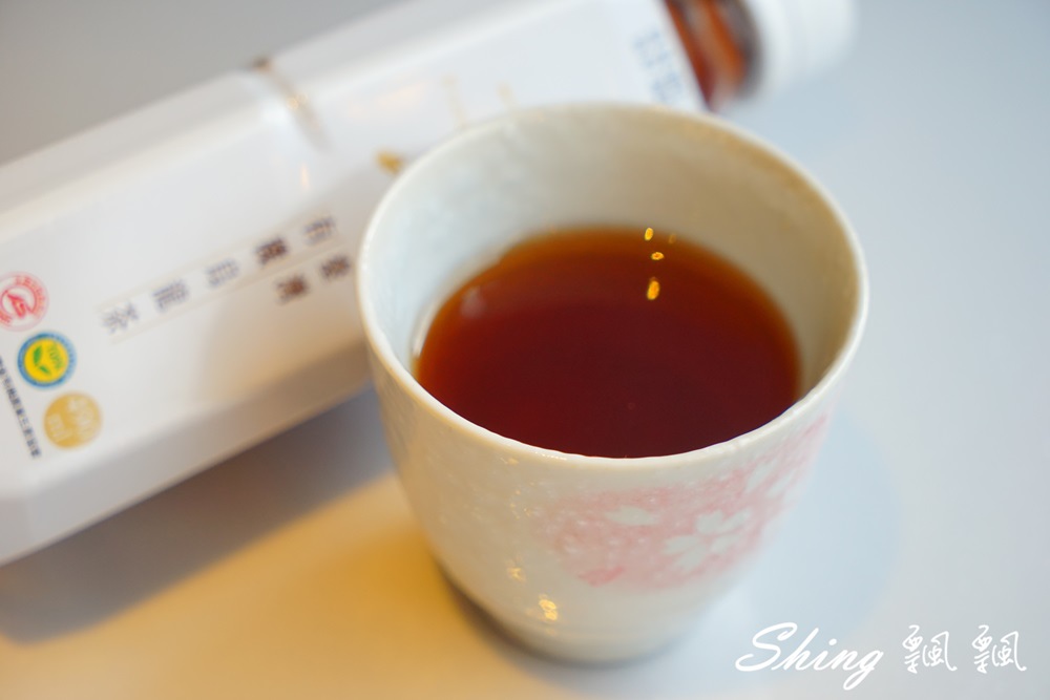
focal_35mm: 70
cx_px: 525
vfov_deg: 19.5
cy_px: 350
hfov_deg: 28.8
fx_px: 2042
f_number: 5.6
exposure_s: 1/80
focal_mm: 70
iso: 800
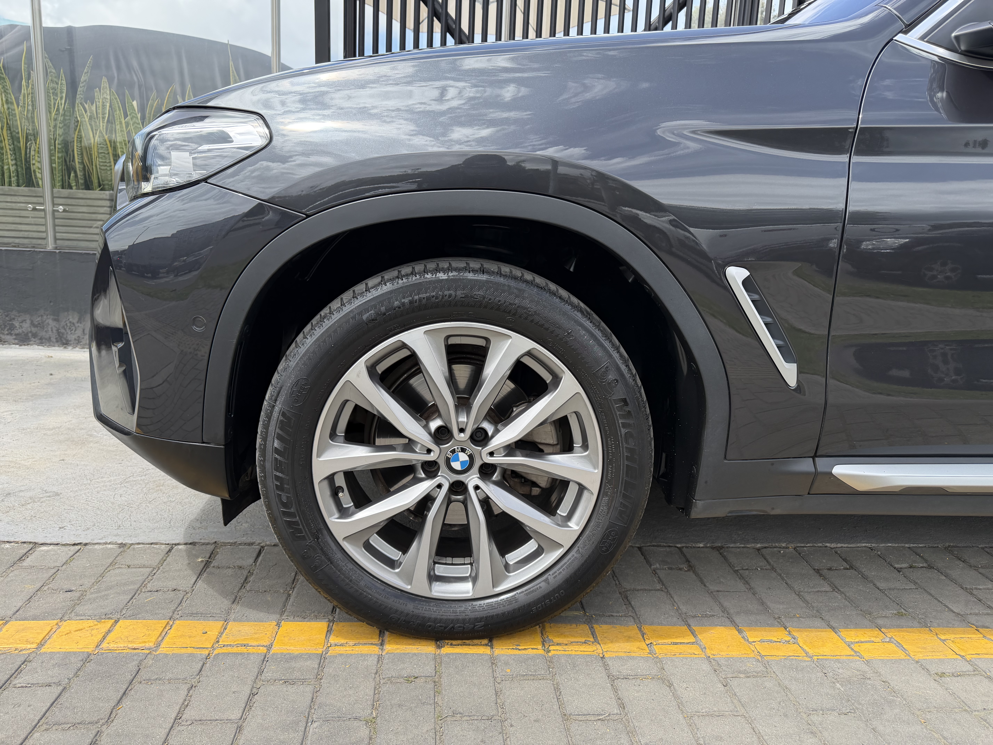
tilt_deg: -10.0
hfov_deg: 71.6
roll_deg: -3.7
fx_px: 688
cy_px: 372
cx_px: 496
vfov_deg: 56.8
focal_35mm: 24
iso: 100
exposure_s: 1/1949
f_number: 1.78
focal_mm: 6.76
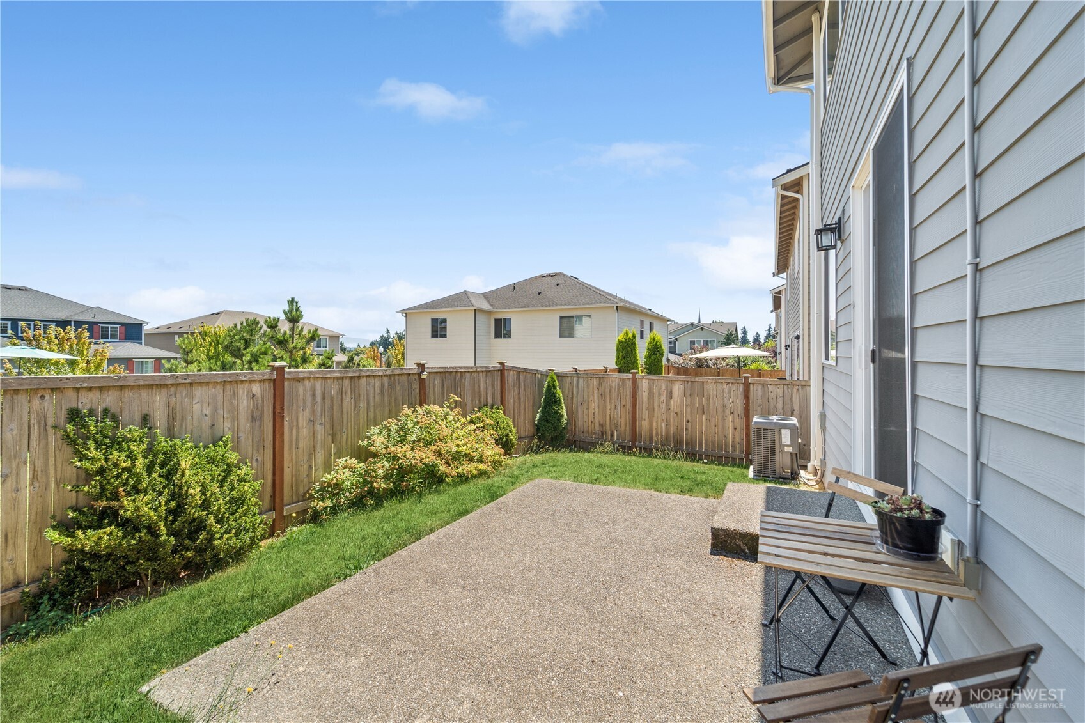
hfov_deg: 104.3
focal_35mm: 14
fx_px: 422
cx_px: 542
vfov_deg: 81.2
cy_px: 362
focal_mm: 14
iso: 200
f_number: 8
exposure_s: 1/200
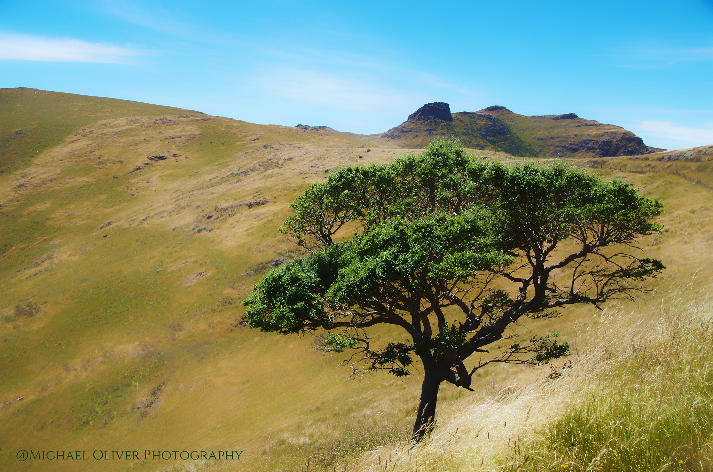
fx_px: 771
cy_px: 236
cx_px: 356
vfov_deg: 34.1
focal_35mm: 39
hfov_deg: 49.6
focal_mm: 26
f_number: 11
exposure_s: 1/160
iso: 200
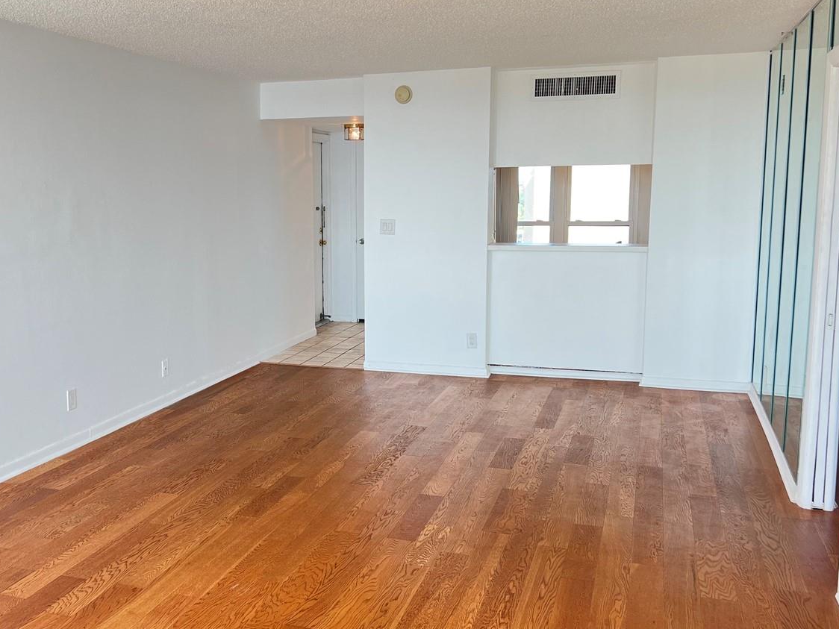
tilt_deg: -7.2
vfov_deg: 38.7
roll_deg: +1.2
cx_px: 322
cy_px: 301
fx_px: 897
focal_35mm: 37
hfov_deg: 49.7
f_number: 1.5
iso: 64
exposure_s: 1/121
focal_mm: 5.7
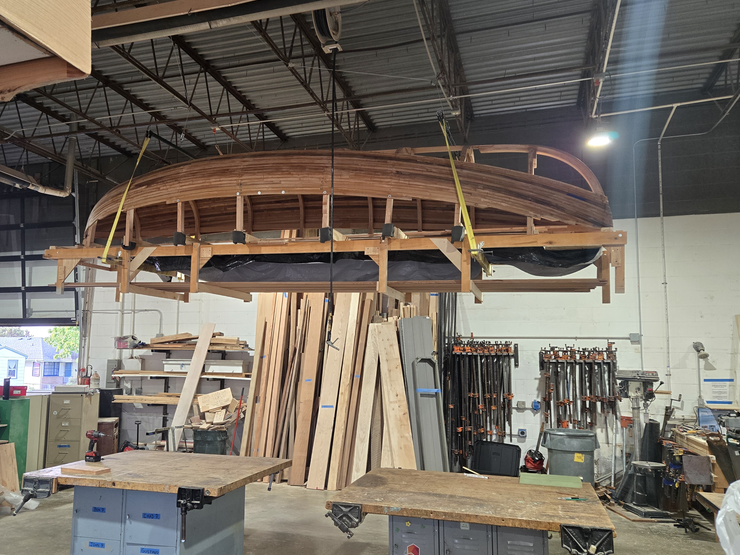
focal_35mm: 29
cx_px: 319
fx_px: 620
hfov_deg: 61.4
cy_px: 295
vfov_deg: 48.2
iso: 125
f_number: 1.8
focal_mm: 5.4
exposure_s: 1/120
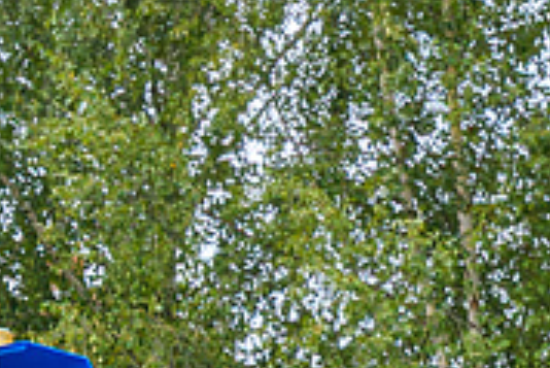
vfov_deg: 6.2
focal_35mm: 202
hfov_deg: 10.2
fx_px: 3089
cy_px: 1175
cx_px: 207
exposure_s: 1/160
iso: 200
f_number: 8
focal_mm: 20
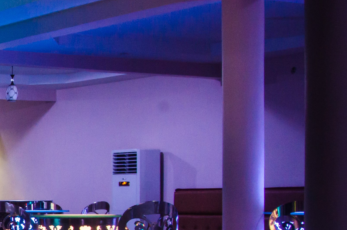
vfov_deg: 13.2
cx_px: -179
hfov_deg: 17.9
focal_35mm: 102
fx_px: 981
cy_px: 219
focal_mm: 22
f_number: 10
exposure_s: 1/1.67
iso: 1000
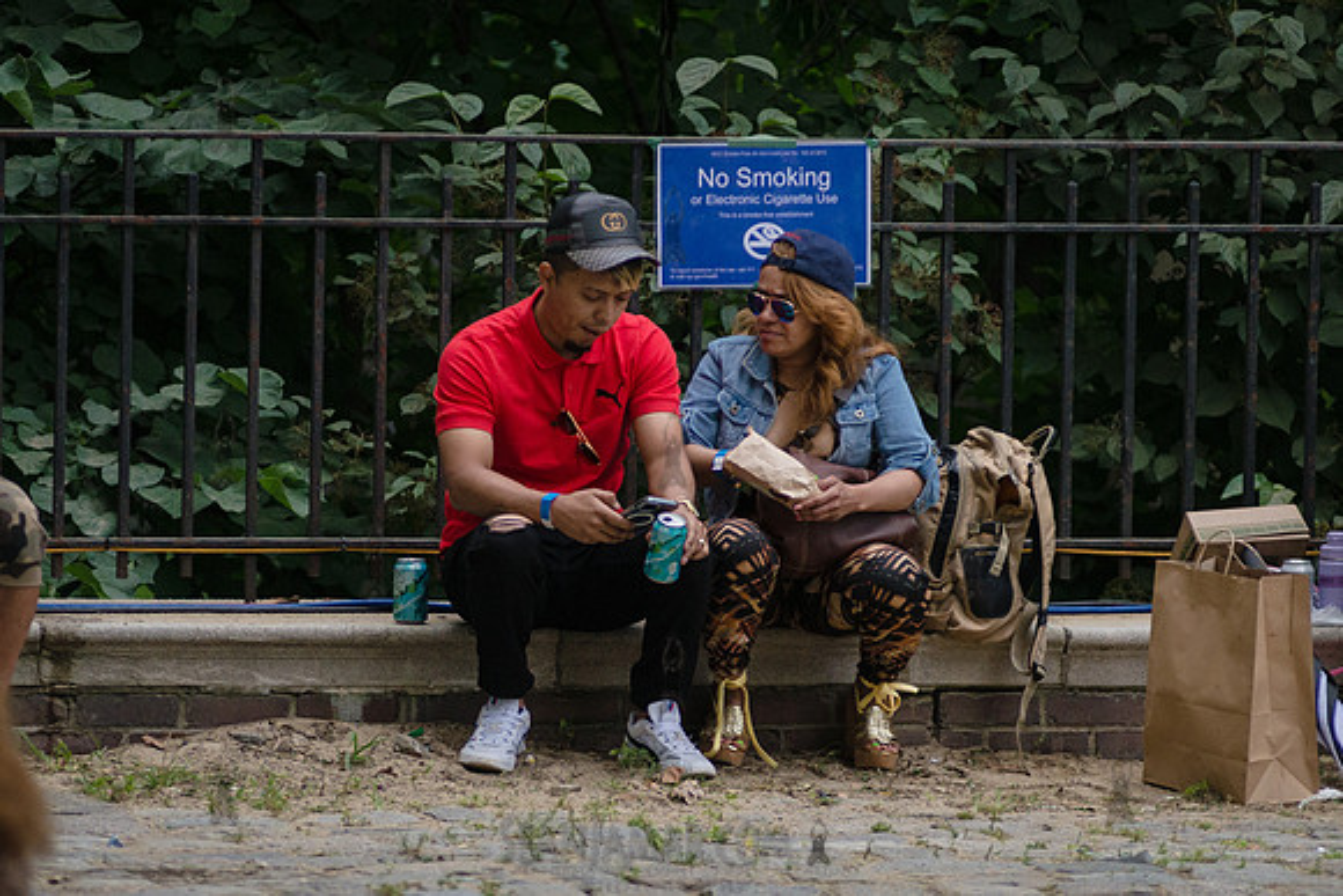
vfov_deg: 4.5
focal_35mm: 305
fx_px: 11367
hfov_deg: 6.8
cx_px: 672
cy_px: 448
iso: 1000
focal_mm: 200
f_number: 2.8
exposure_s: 1/640
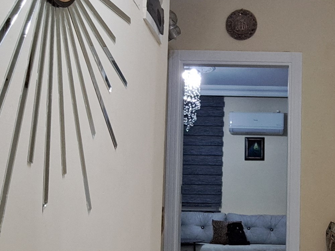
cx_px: 289
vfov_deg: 27.5
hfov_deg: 35.1
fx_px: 503
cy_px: 199
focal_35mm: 52
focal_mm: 1.74
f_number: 2.2
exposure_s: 1/50
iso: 160
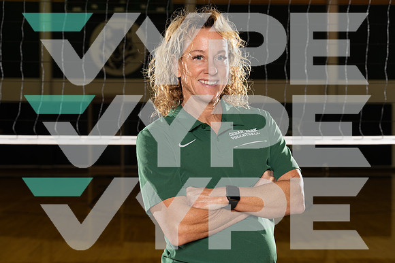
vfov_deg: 20.6
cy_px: 132
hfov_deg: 30.5
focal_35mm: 66
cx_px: 198
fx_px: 724
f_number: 5.6
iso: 800
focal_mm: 66
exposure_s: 1/250
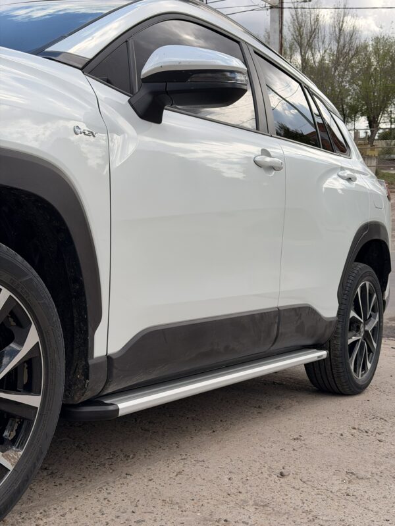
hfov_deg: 30.3
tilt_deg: -7.1
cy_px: 263
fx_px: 730
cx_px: 198
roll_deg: +0.2
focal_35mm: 48
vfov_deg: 39.7
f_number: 1.78
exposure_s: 1/3534
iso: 64
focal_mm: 6.76
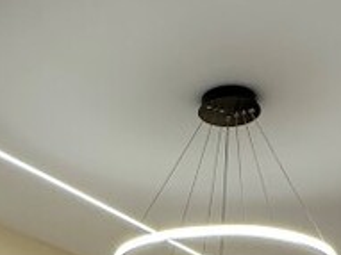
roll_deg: -0.9
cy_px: 563
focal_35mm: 75
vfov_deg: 14.7
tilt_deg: -7.7
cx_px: 136
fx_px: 738
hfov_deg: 26.0
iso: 160
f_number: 2.2
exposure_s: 1/100
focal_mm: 2.22
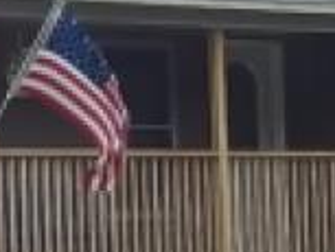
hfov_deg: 8.2
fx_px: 2334
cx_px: 7
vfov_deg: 6.2
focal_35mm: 241
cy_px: 198
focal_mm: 6.5
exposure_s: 1/320
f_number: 3.1
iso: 80
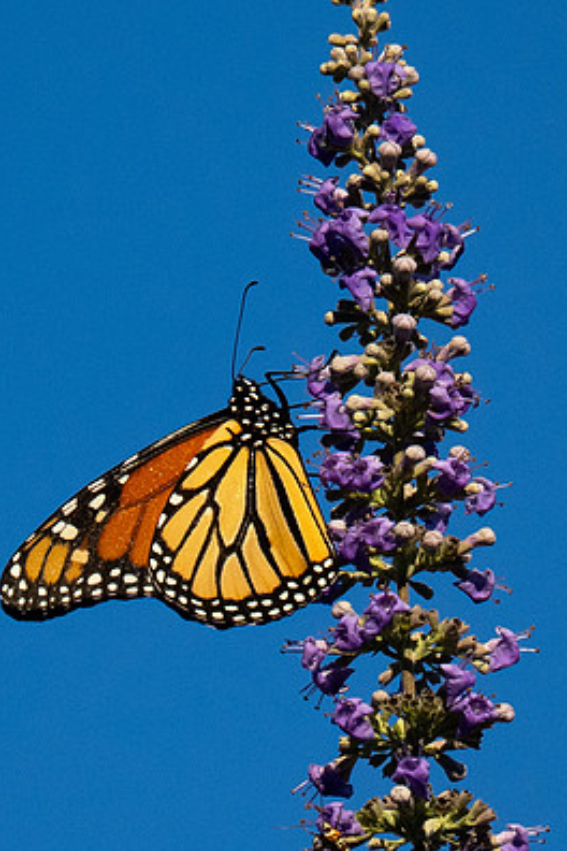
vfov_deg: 2.3
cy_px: 433
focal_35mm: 903
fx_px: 21332
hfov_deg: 1.5
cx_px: 255
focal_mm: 150
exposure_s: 1/1250
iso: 500
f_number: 7.1
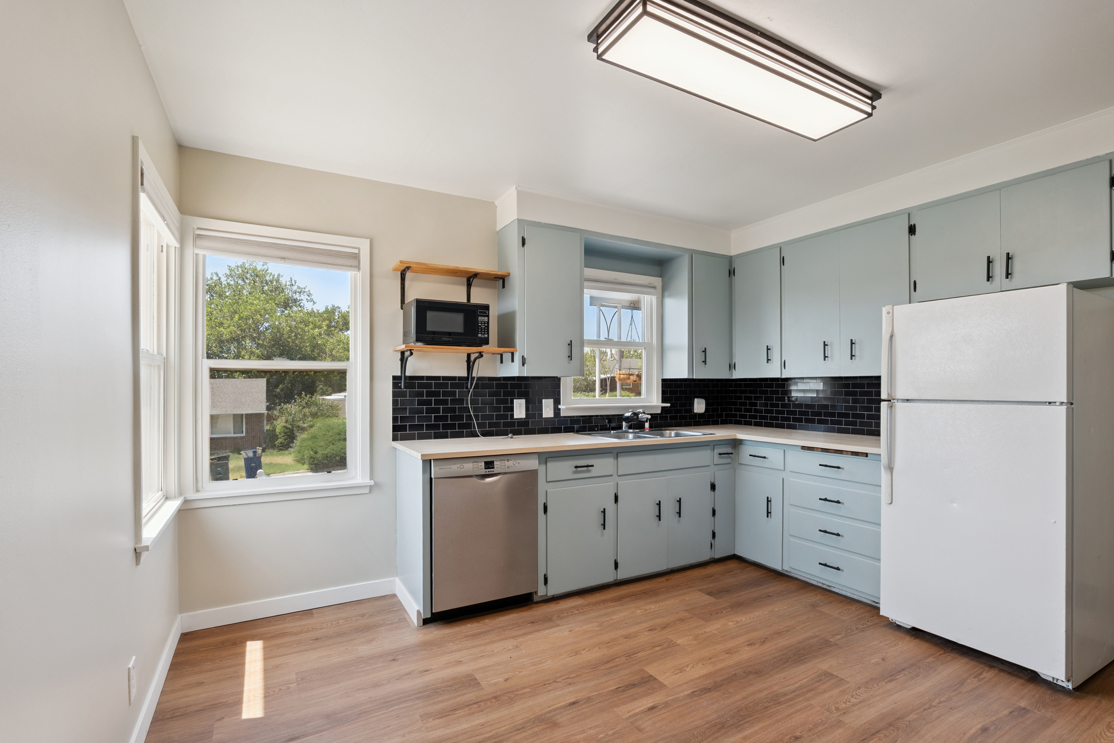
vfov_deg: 73.8
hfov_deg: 96.7
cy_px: 372
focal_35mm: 16
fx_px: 495
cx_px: 557
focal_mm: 16
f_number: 9
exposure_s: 1/30
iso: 250
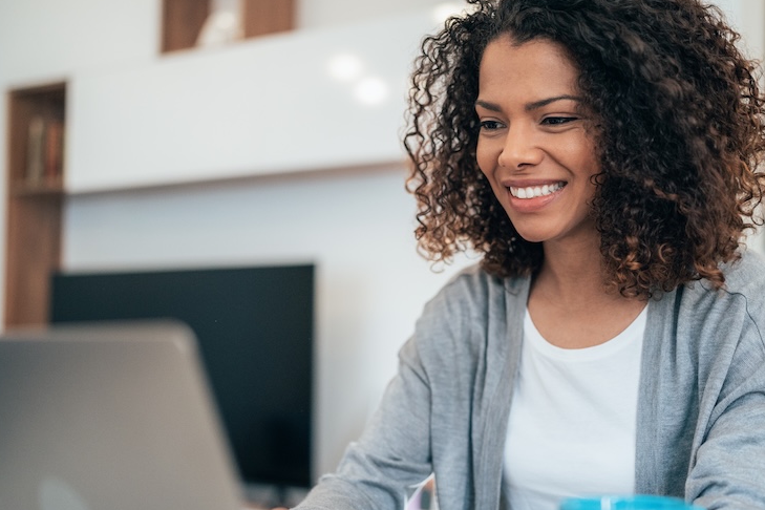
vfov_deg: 27.9
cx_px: 471
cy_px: 343
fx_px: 1020
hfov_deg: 40.9
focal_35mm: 48
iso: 1600
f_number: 1.4
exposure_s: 1/1000
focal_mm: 35
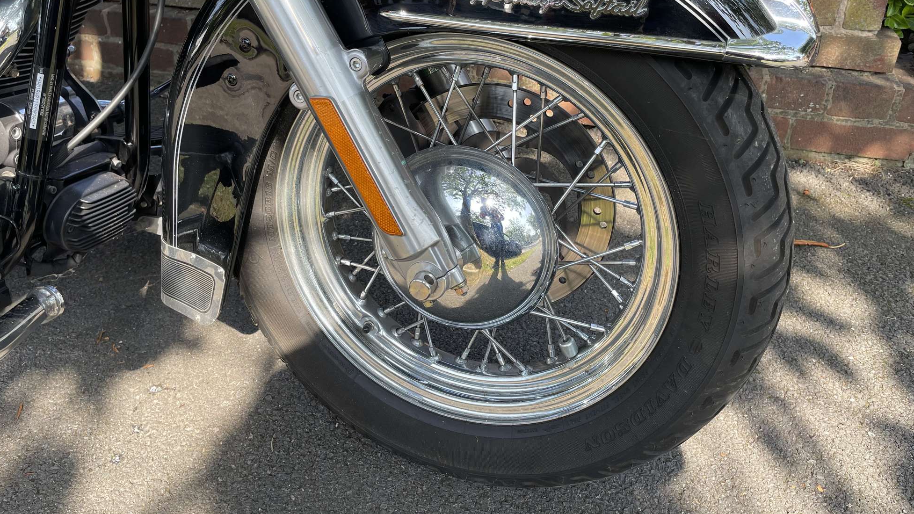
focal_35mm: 29
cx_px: 450
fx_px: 703
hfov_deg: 66.1
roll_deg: +1.3
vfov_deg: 39.7
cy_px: 173
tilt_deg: -29.1
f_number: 1.6
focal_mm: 4.2
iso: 32
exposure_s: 1/356
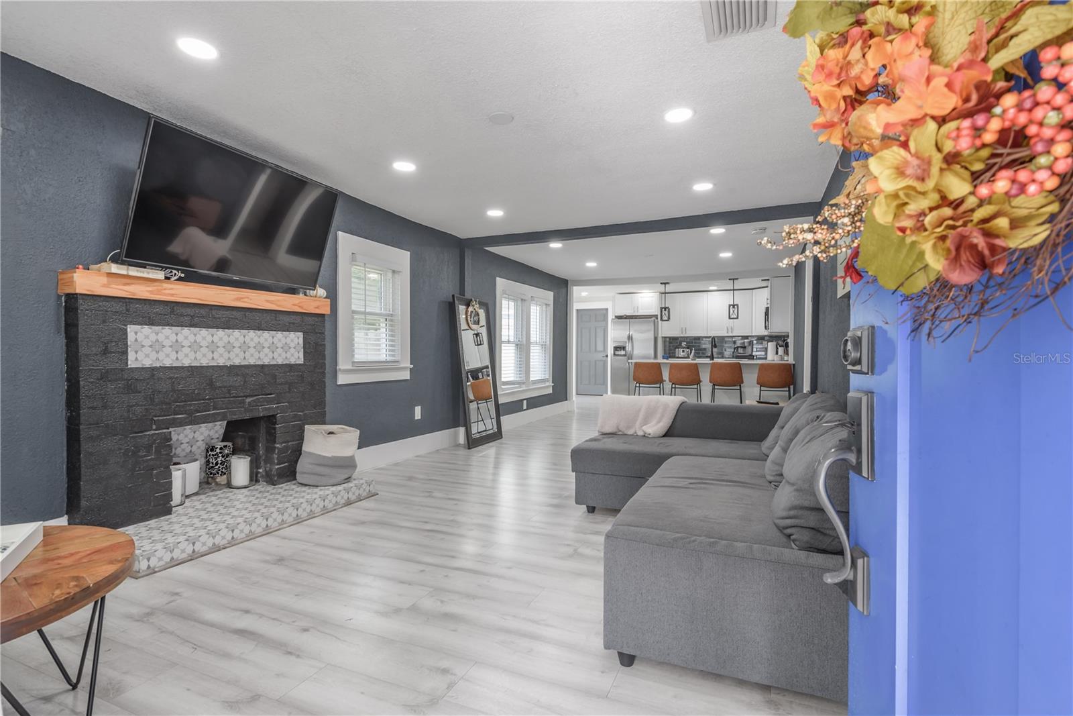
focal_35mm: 17
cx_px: 536
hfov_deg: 93.3
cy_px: 358
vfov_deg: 70.5
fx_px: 507
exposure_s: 1/15
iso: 320
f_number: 10
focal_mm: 17
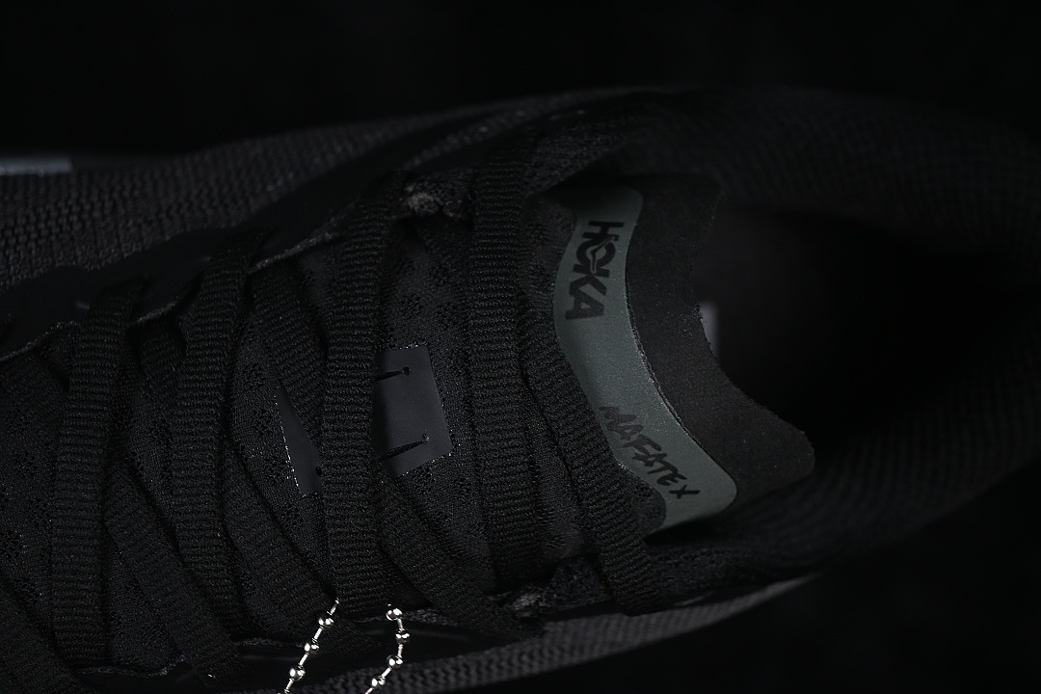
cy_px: 347
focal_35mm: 75
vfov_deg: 18.2
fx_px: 2169
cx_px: 520
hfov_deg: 27.0
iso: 160
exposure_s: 1/50
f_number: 6.3
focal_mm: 50
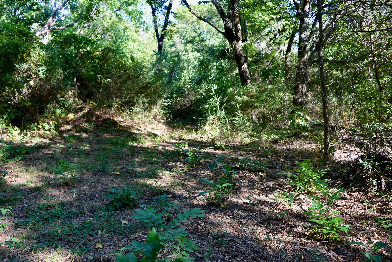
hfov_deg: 58.7
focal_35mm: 32
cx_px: 196
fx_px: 349
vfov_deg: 41.1
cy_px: 131
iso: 320
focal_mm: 32
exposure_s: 1/125
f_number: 5.6
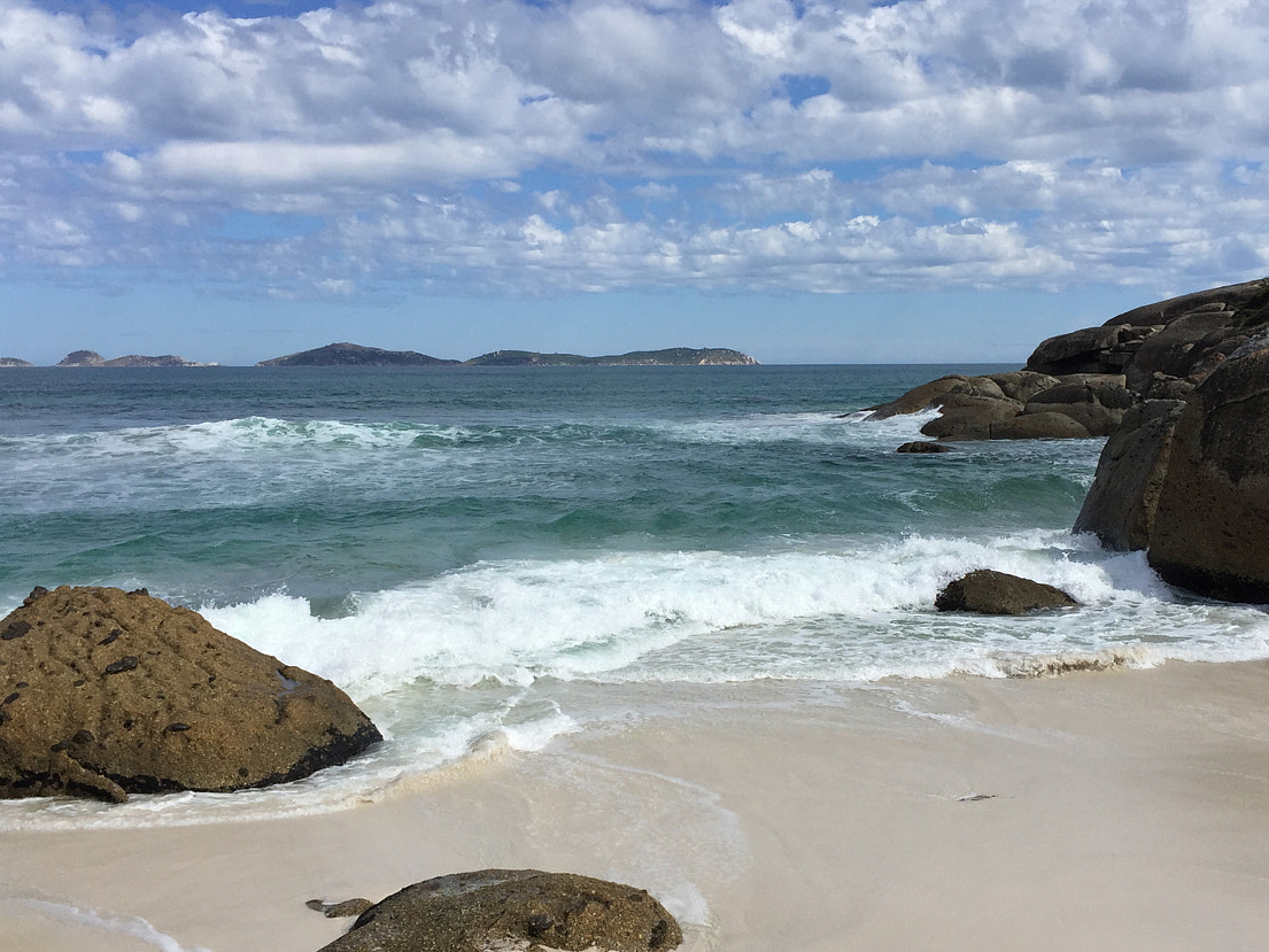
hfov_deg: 44.6
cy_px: 525
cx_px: 751
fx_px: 1540
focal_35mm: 42
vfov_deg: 34.3
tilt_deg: -6.0
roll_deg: -0.4
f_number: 2.2
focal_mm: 4.15
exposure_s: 1/3968
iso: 32
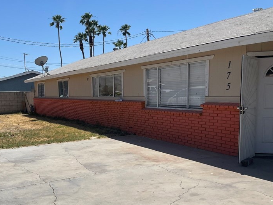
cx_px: 76
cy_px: 129
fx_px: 300
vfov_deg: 37.4
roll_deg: +2.6
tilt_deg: -6.0
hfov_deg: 47.6
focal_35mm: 38
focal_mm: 4.2
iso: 50
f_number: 1.6
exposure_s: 1/8403
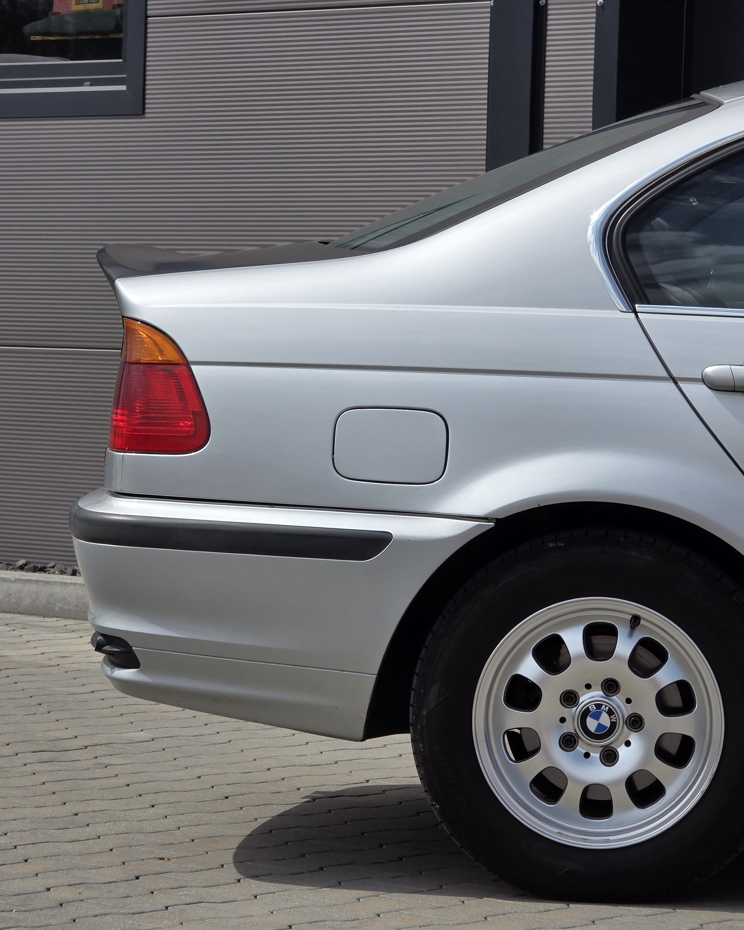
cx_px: 457
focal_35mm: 150
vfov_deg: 12.9
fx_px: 4128
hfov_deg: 10.3
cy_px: 465
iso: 64
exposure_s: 1/2650
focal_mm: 18.6
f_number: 3.4
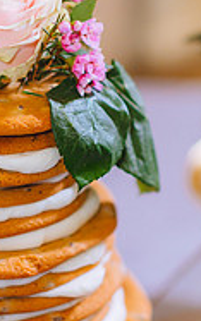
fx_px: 1822
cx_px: -28
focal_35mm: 208
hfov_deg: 6.3
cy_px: 256
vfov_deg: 10.1
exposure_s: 1/100
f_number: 2
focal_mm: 85
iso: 1600
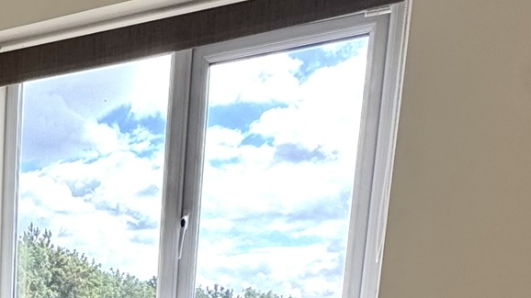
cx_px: -119
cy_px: 503
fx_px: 760
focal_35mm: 54
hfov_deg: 31.6
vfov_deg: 18.4
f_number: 2.2
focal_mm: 2.22
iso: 40
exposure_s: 1/171
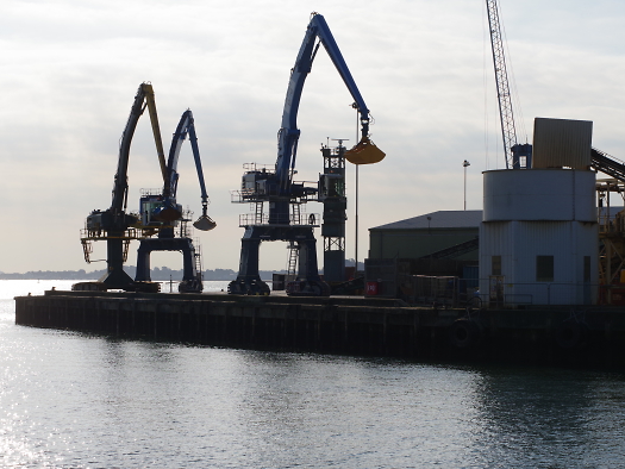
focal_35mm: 91
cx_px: 318
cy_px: 234
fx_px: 1635
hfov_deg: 21.6
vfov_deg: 16.3
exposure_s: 1/1000
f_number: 8
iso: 200
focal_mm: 55
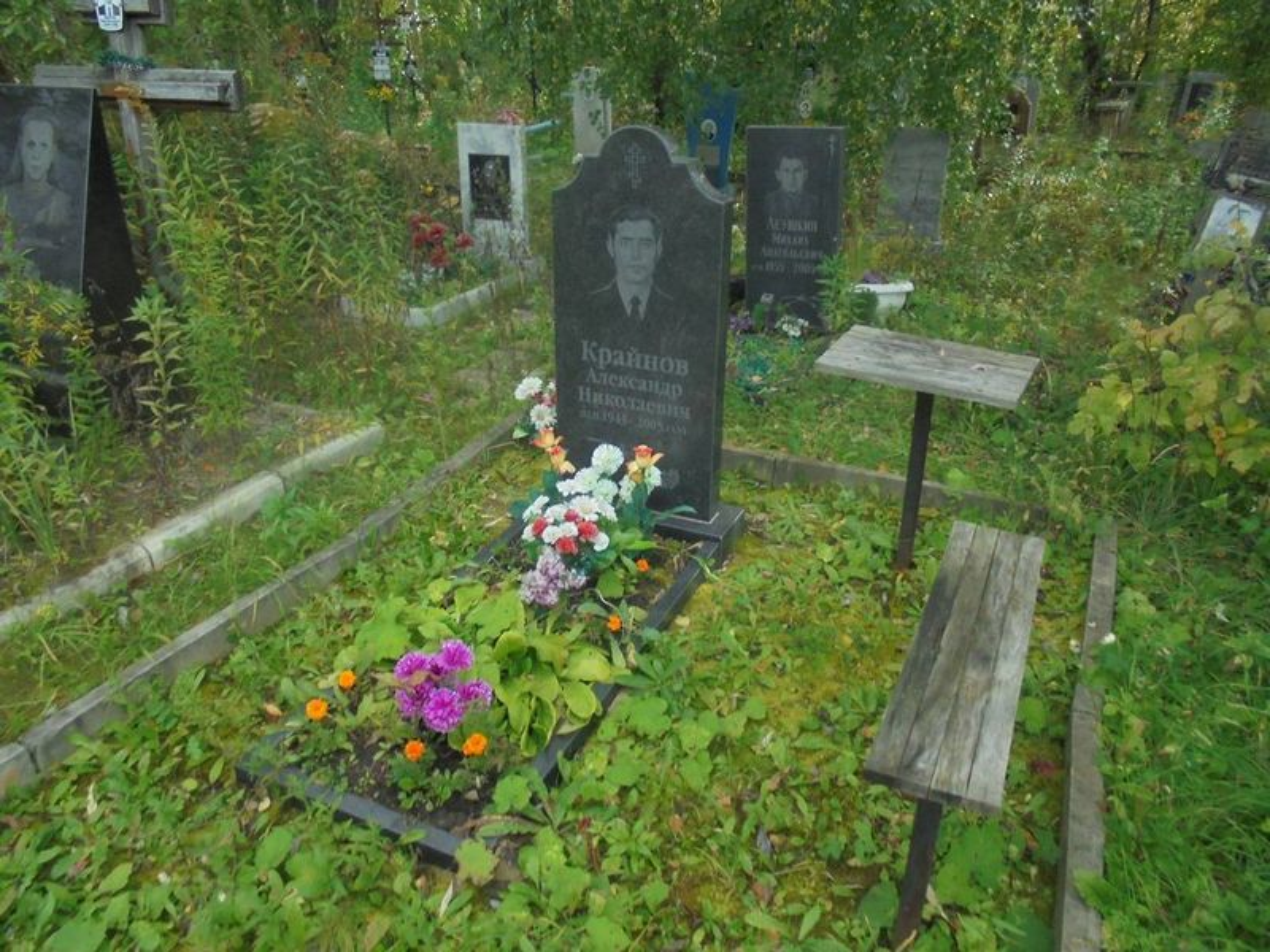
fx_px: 954
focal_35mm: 26
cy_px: 476
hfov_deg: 67.3
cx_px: 635
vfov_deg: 53.1
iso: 200
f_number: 3.5
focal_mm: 4.6
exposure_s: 1/250
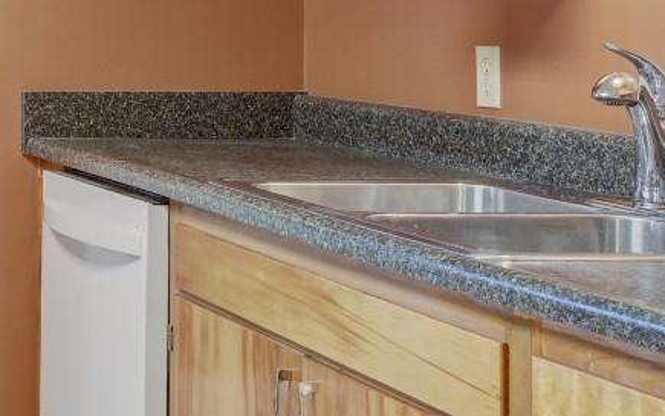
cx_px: -465
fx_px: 1631
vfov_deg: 14.3
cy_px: -18
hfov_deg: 18.8
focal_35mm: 90
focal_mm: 16
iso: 400
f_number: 8
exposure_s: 1/8
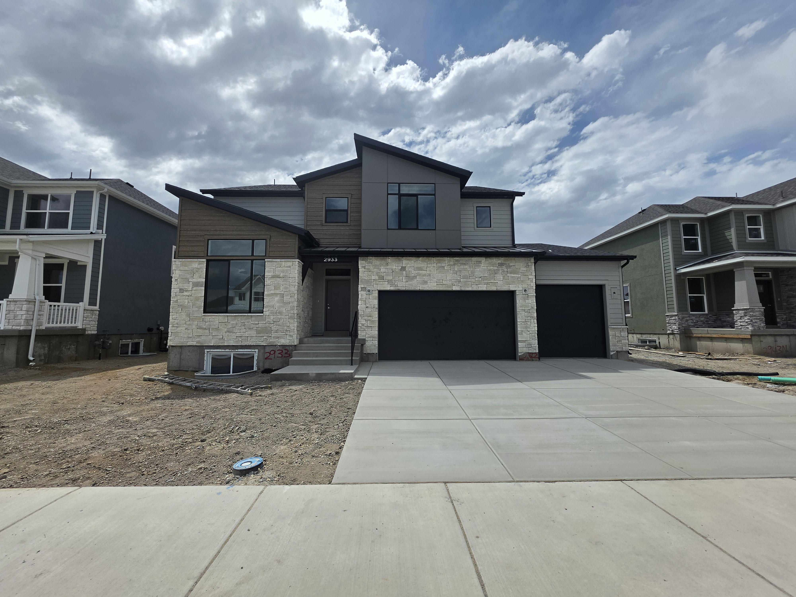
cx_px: 398
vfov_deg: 89.9
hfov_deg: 106.2
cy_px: 298
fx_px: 299
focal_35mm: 13
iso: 32
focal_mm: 2.2
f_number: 1.9
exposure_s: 1/4123
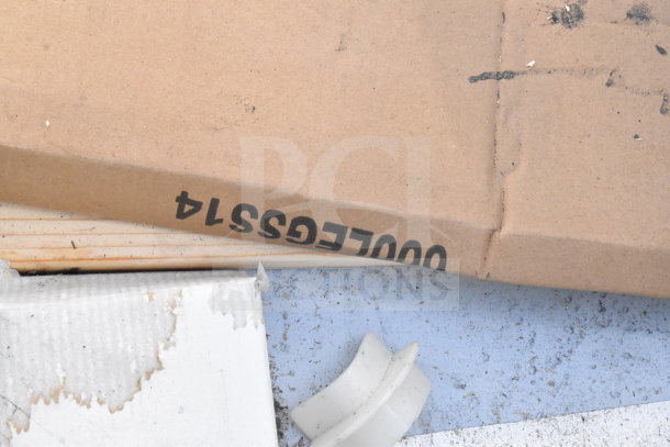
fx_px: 1536
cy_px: 224
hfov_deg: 24.6
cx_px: 335
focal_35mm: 82
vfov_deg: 16.6
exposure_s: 1/1000
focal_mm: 55
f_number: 16
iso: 6400
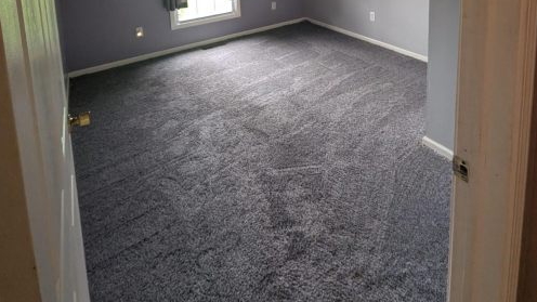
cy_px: -31
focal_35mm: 19
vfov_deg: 44.3
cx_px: 270
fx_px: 271
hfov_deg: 89.6
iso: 271
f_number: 2.2
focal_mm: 1.95
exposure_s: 1/23.8
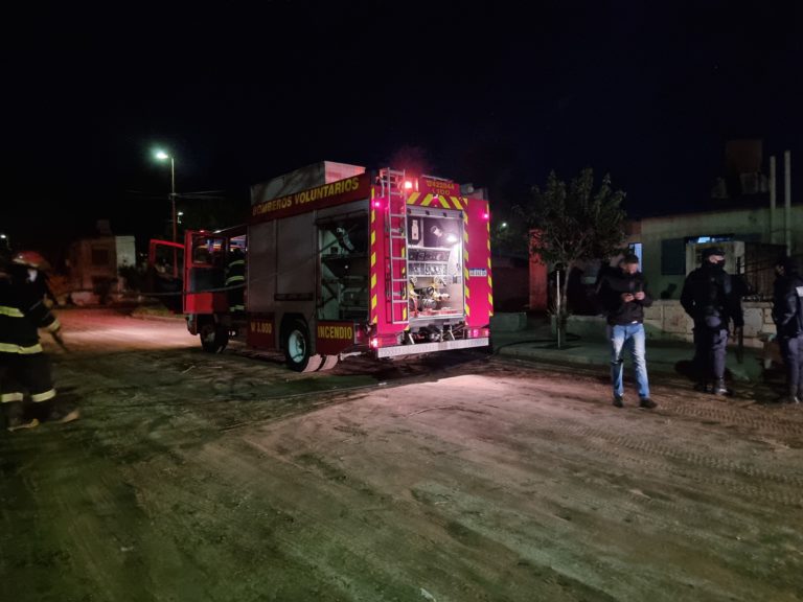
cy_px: 301
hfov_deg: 71.6
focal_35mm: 24
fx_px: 557
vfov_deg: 56.8
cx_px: 402
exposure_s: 1/20
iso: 1250
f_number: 1.8
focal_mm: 6.7
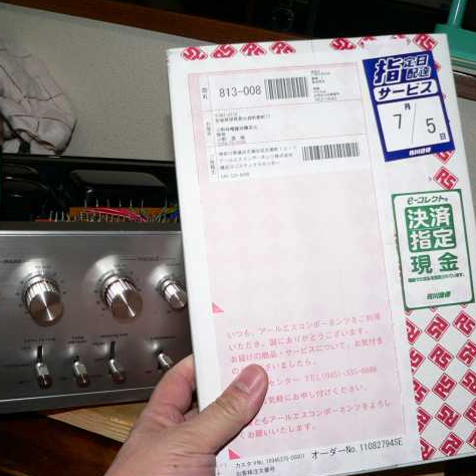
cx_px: 264
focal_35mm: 43
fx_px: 669
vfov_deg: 39.2
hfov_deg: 39.1
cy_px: 238
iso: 100
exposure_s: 1/60
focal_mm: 6
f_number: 2.8
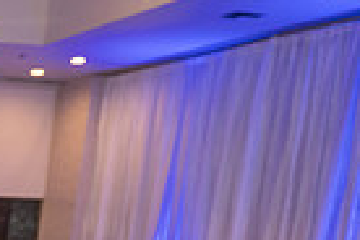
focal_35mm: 101
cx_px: -305
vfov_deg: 12.1
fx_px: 1010
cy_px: 479
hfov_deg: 16.6
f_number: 3.5
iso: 1600
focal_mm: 24
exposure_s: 1/125
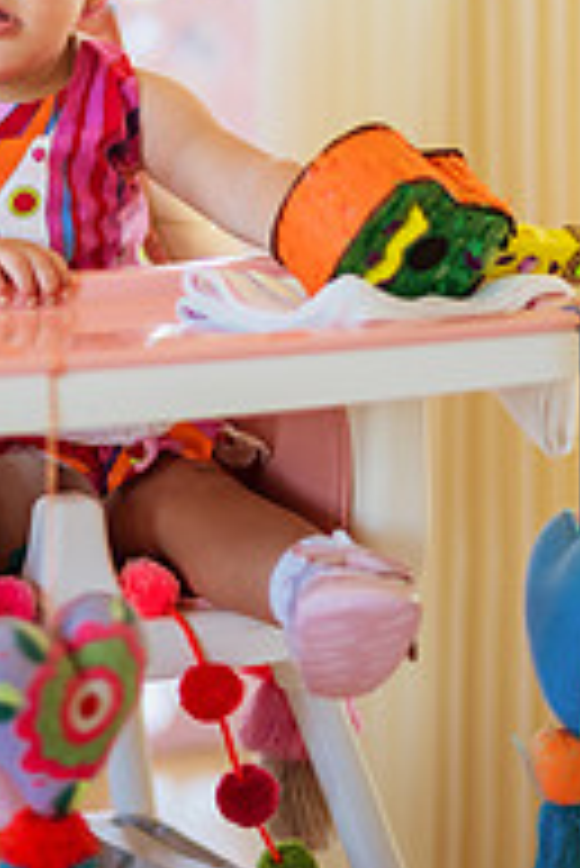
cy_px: -99
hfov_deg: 10.1
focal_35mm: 135
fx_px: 3256
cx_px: 58
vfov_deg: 14.8
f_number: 1.6
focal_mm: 58
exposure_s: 1/400
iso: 250
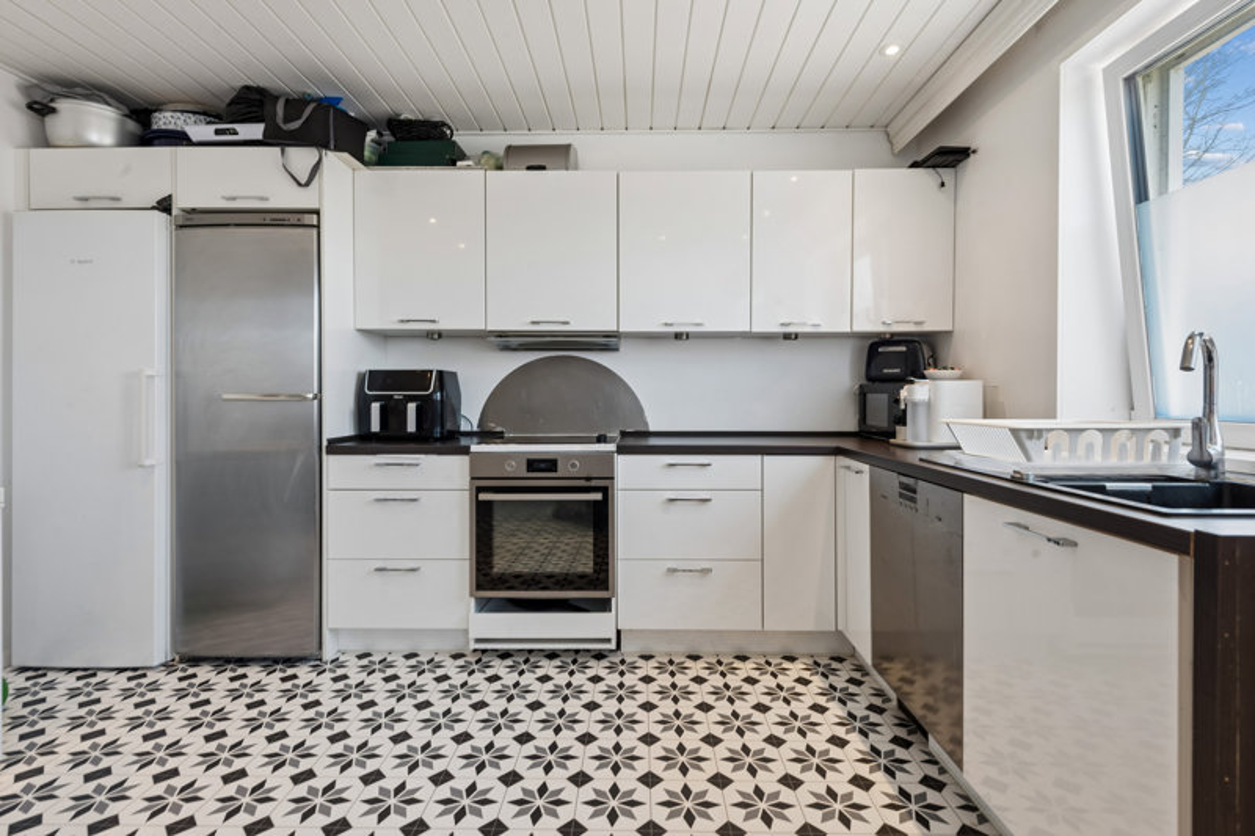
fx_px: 592
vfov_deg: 70.4
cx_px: 628
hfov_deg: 93.3
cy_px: 418
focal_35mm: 17
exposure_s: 1/8
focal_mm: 17
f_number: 10
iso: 200
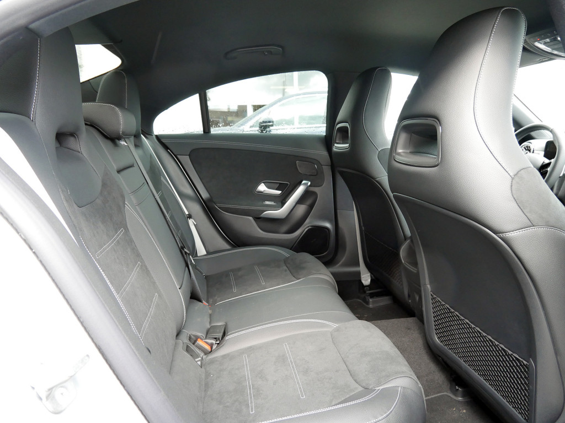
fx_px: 392
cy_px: 212
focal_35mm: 24
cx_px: 282
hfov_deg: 71.6
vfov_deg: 56.8
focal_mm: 12
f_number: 4
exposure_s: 1/60
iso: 800
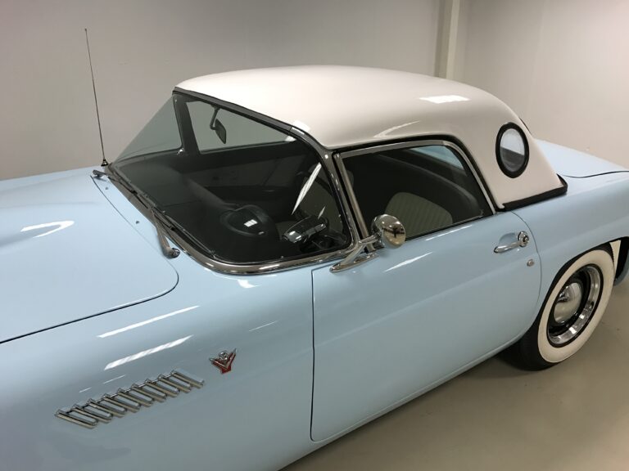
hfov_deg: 63.4
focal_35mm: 28
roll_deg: +1.5
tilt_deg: -23.2
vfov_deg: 49.7
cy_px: 236
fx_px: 509
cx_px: 314
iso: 32
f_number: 1.8
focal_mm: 3.99
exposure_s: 1/33
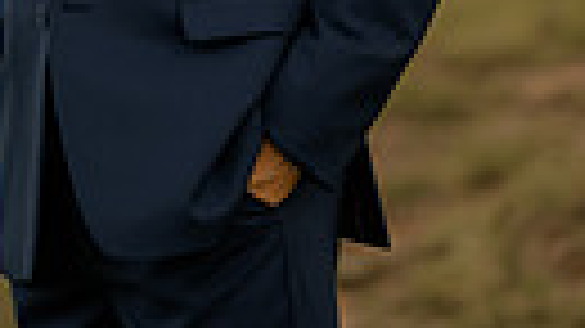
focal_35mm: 308
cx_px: 130
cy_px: -265
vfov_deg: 3.9
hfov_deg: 7.0
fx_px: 4776
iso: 64
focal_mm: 85
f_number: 1.4
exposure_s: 1/1600
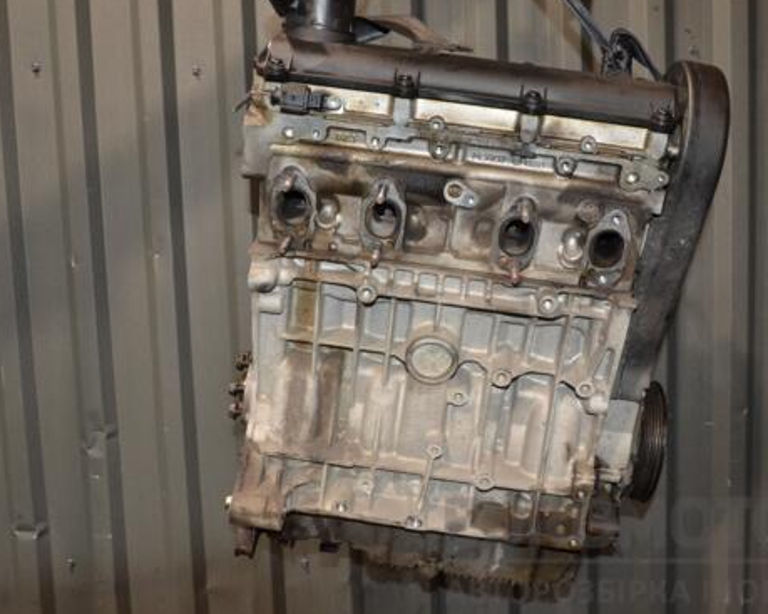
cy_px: 299
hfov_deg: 47.2
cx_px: 413
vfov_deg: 38.6
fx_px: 877
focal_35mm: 39
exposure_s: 1/60
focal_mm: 21
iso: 800
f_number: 5
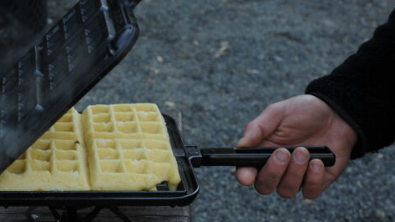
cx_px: 63
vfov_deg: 13.0
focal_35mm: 92
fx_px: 964
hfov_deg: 22.8
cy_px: 197
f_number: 9
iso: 400
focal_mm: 52
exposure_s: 1/50
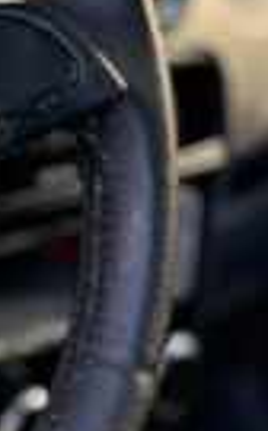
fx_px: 1043
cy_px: 163
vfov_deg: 23.3
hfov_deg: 11.7
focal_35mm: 89
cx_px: -399
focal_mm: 6.76
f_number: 1.78
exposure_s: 1/60
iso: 200
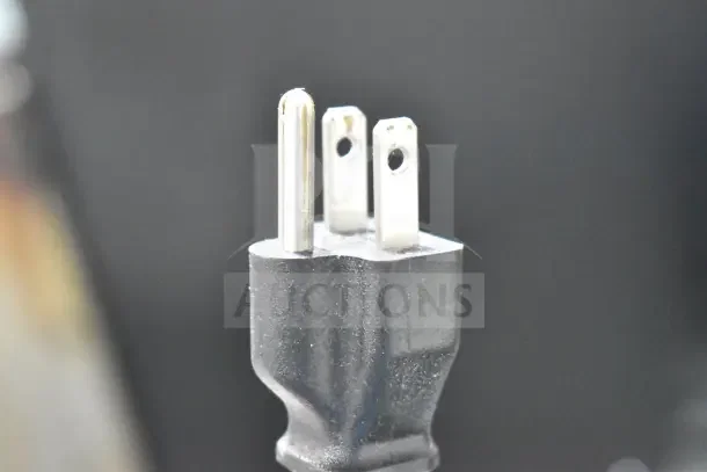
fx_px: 1620
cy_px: 236
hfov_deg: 24.6
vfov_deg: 16.6
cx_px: 354
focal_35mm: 82
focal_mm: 55
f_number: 5.6
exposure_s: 1/100
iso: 16000
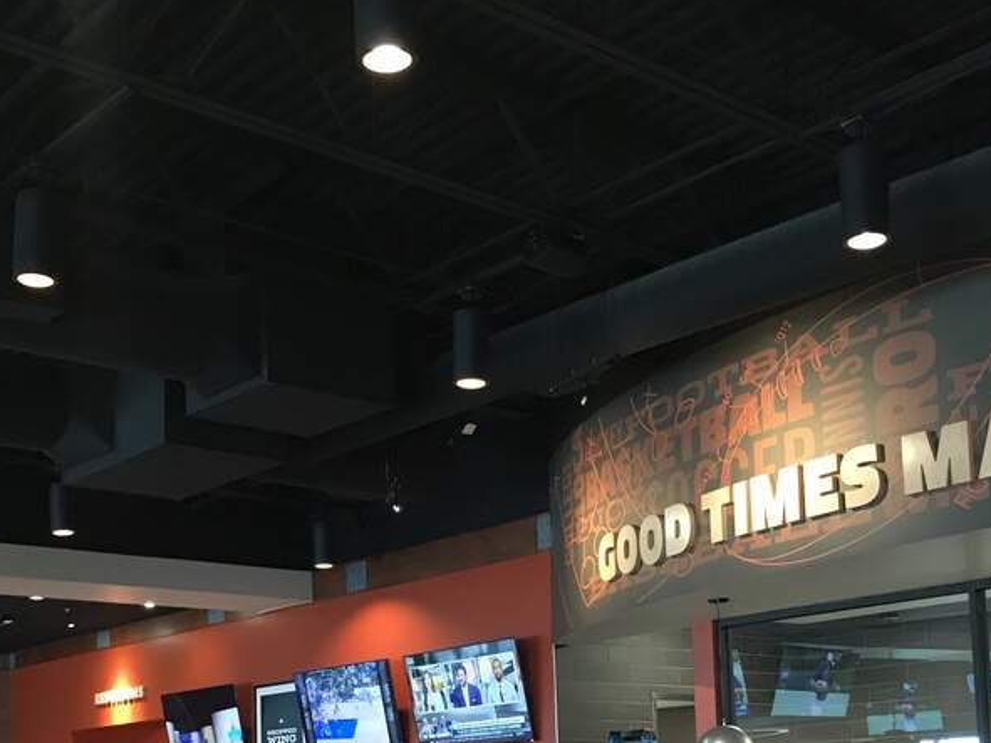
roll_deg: +1.6
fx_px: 1546
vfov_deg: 26.1
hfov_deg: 35.5
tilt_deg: +5.2
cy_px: 682
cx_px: 429
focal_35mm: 54
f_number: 1.8
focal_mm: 3.99
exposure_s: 1/15
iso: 80
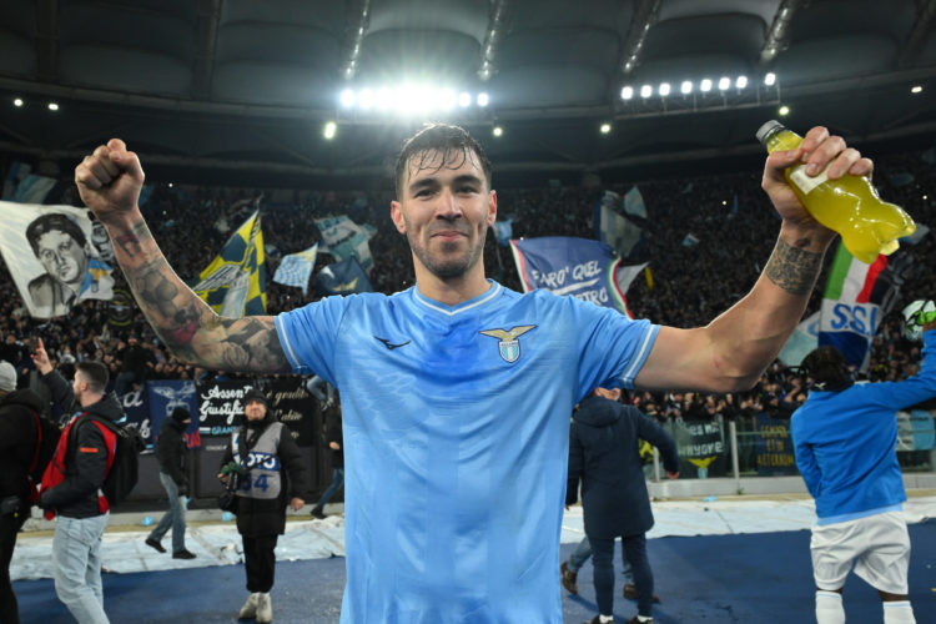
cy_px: 312
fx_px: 624
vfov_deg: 53.1
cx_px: 468
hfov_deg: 73.7
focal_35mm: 24
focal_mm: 24
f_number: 5.6
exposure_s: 1/500
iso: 2000
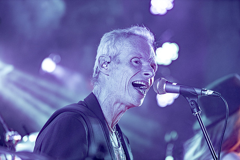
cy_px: 80
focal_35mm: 200
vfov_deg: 6.9
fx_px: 1334
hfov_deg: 10.3
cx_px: 120
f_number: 3.2
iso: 800
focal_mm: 200
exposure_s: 1/250
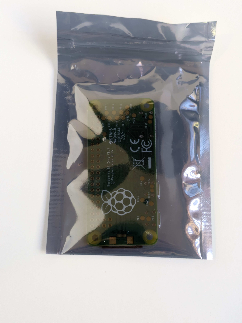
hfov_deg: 28.6
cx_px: 121
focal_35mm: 51
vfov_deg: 37.5
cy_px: 162
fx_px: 475
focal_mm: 5.43
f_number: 1.89
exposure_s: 1/100
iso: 434
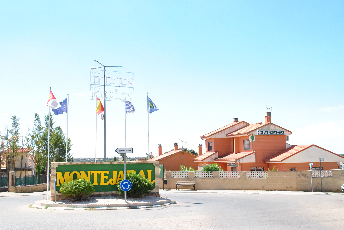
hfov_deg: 46.3
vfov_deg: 32.0
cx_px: 172
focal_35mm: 42
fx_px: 402
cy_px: 115
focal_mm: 28
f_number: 7.1
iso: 1600
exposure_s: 1/2500
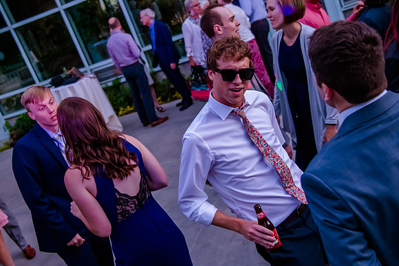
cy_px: 133
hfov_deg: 39.8
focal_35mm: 50
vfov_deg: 27.1
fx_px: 551
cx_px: 198
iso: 4000
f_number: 4
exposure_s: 1/400
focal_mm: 38
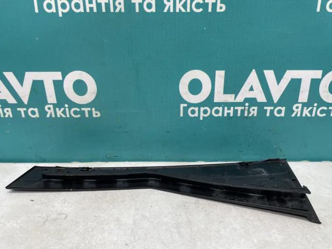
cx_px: 166
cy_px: 124
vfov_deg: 53.1
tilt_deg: -21.0
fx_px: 249
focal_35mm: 26
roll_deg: +0.5
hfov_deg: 67.3
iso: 100
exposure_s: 1/100
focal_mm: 4.2
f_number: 1.6
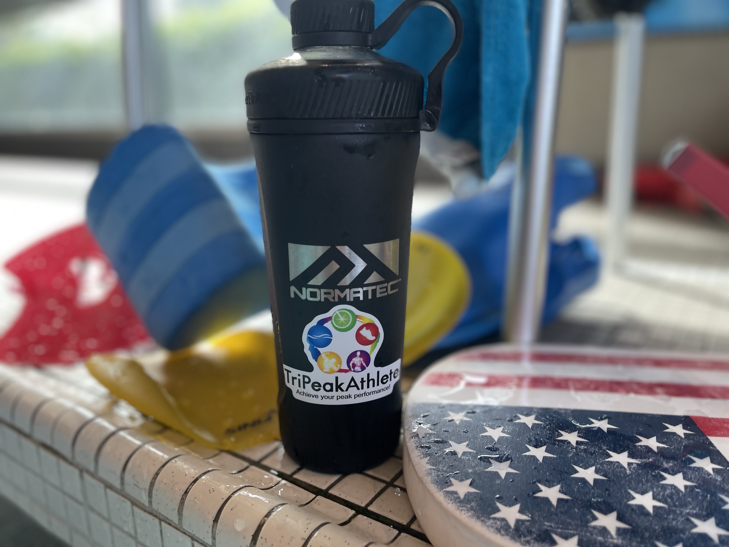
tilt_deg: -15.3
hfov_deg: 67.3
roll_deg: +0.1
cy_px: 274
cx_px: 364
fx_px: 548
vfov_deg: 53.1
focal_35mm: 26
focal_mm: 5.1
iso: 40
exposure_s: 1/121
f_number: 1.6
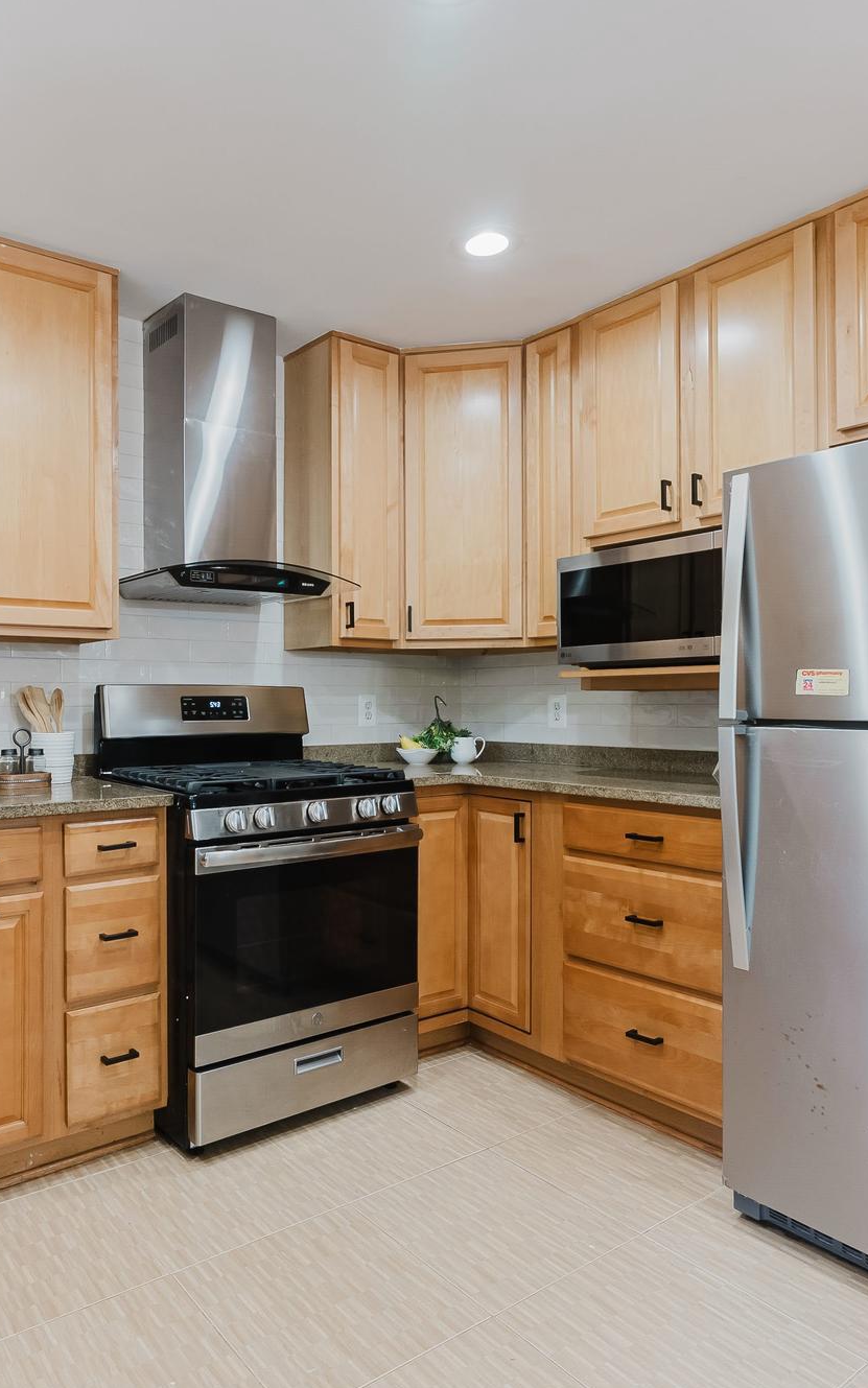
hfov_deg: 51.5
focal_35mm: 23
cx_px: 287
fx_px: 880
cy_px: 711
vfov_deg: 76.5
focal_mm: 14.8
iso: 200
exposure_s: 1/25
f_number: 9
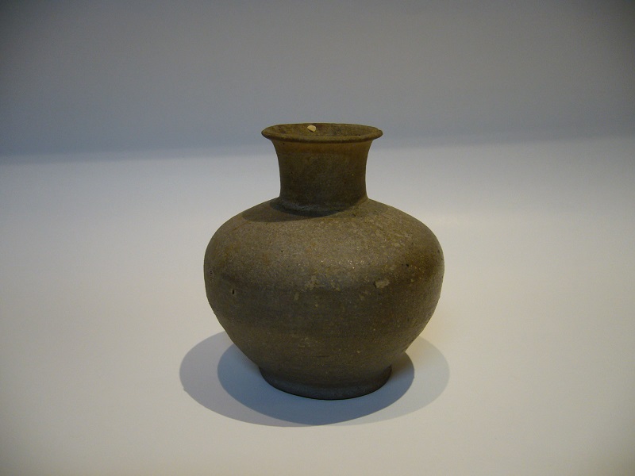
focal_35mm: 35
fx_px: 642
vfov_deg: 40.7
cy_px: 238
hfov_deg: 52.6
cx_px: 318
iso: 125
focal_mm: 5.8
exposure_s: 1/15
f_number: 2.8
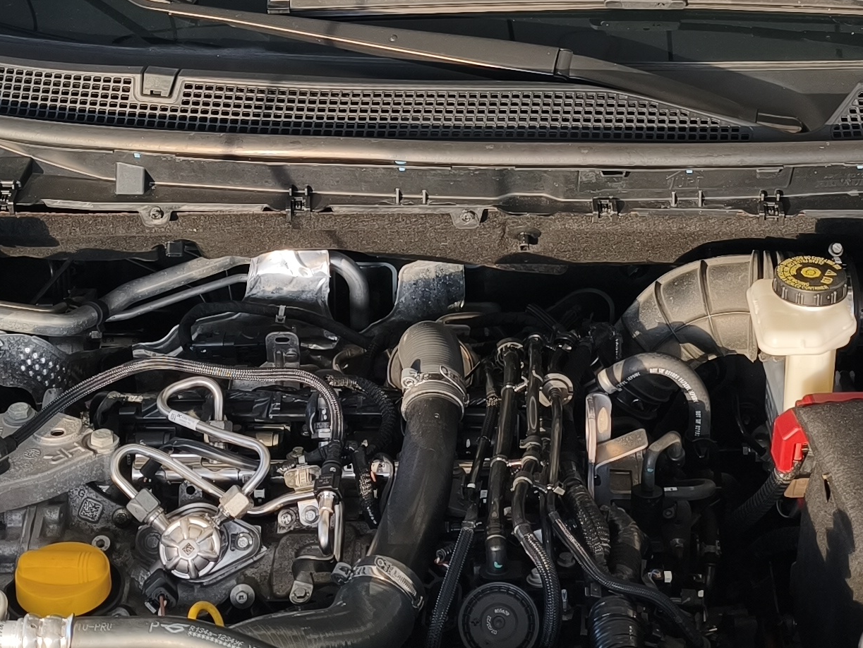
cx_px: 501
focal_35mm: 77
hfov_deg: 25.3
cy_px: 121
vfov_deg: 18.9
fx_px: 1920
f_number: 1.62
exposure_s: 1/138
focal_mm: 6.45
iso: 50
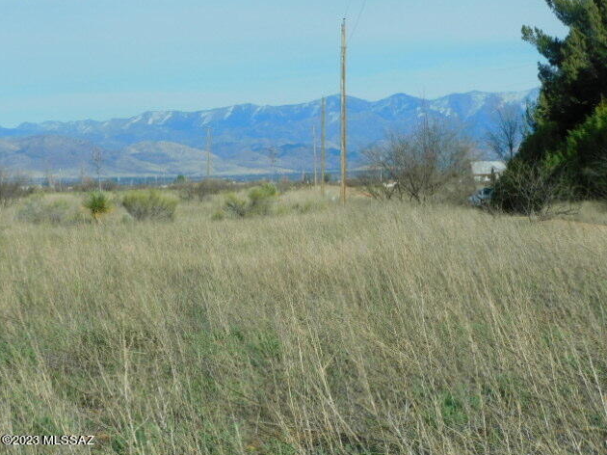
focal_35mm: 127
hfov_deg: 15.5
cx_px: 305
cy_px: 229
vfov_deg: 11.7
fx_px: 2226
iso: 125
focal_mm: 22.4
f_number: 5
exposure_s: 1/800
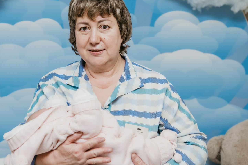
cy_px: 51
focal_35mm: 75
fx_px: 517
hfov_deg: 26.9
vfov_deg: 18.1
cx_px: 96
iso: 100
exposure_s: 1/160
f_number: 3.5
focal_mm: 42
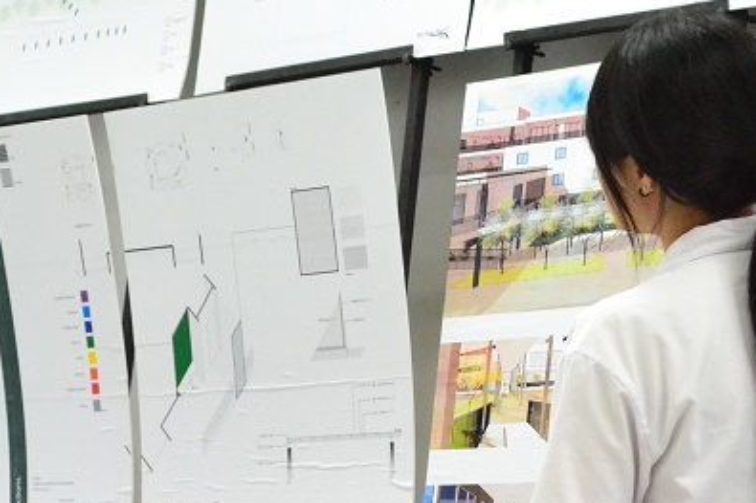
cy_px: 351
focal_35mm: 167
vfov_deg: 8.2
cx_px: 255
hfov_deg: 12.3
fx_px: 3506
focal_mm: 55
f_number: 8
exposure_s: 1/250
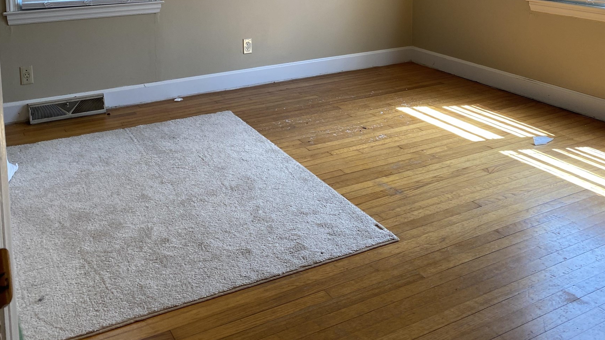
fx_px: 610
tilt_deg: -8.1
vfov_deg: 29.1
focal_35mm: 38
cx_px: 301
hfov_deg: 52.8
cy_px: -2
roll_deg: +0.9
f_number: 1.8
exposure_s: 1/120
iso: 80
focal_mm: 4.25
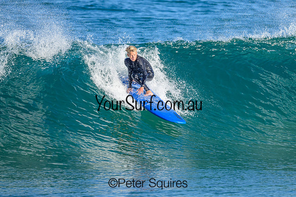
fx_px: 9036
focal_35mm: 1099
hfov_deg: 1.9
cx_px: 167
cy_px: 96
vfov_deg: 1.3
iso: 900
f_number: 8
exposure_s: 1/2000
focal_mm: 800
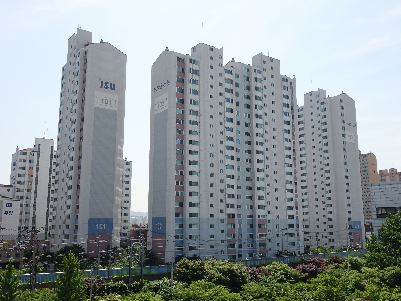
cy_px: 151
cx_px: 209
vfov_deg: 40.7
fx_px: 405
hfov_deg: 52.6
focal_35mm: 35
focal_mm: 11.56
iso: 200
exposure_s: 1/400
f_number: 7.1
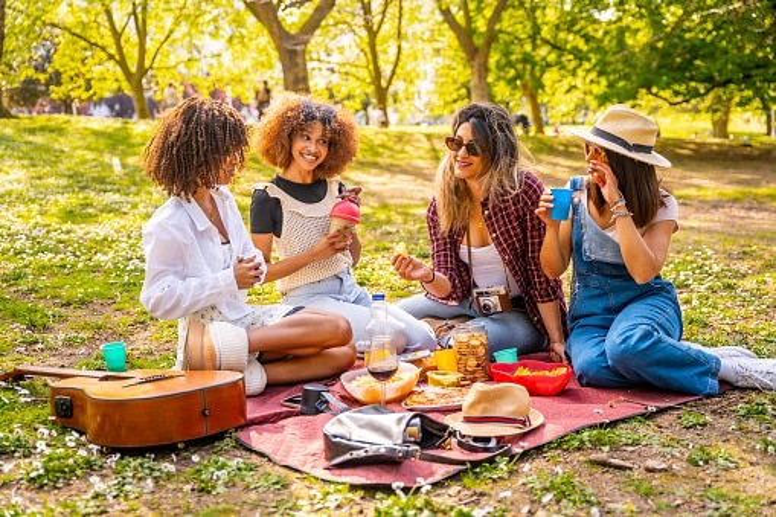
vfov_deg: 30.1
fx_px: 961
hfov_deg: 44.0
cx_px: 388
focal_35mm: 45
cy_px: 258
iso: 100
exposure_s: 1/200
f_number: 2.8
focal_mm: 44.6
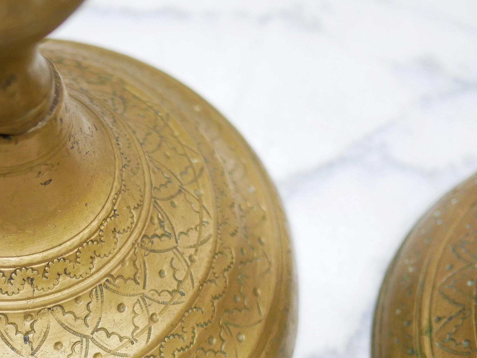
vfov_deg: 16.1
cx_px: 40
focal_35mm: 90
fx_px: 1241
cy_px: 348
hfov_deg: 21.3
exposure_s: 1/60
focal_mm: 20
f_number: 1.7
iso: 640
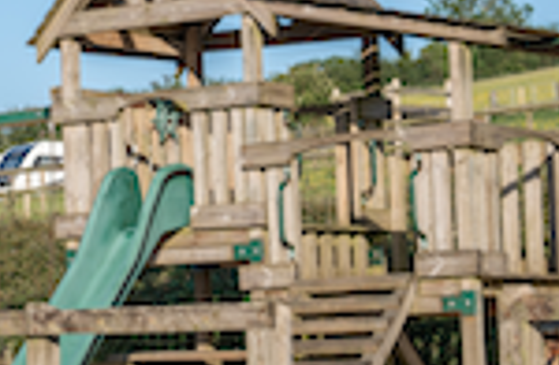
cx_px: 124
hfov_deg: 14.3
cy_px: 175
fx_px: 2222
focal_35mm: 144
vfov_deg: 9.4
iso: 160
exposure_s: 1/1250
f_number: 4
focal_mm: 47
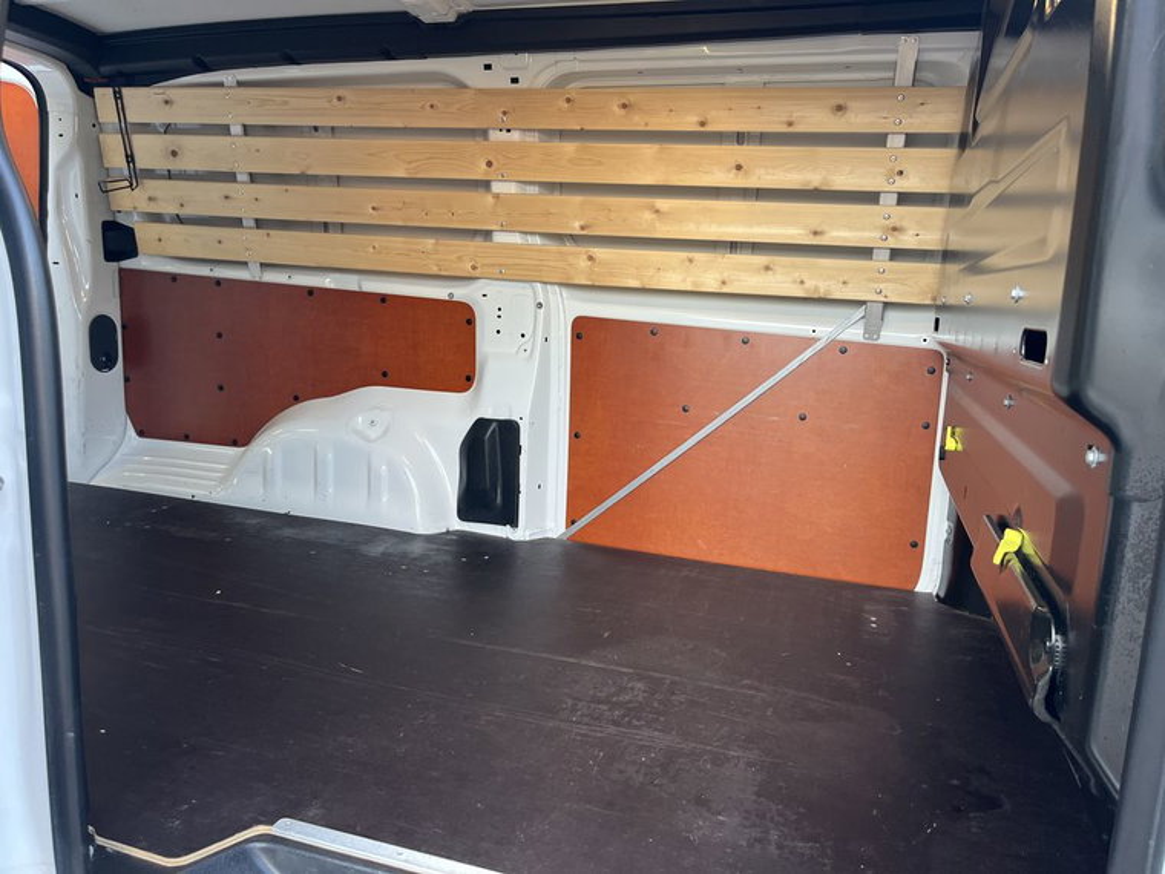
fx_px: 875
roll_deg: -0.4
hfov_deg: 67.3
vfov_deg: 53.1
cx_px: 582
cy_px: 437
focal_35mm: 26
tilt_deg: -8.9
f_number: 1.6
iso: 100
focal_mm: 5.1
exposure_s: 1/121
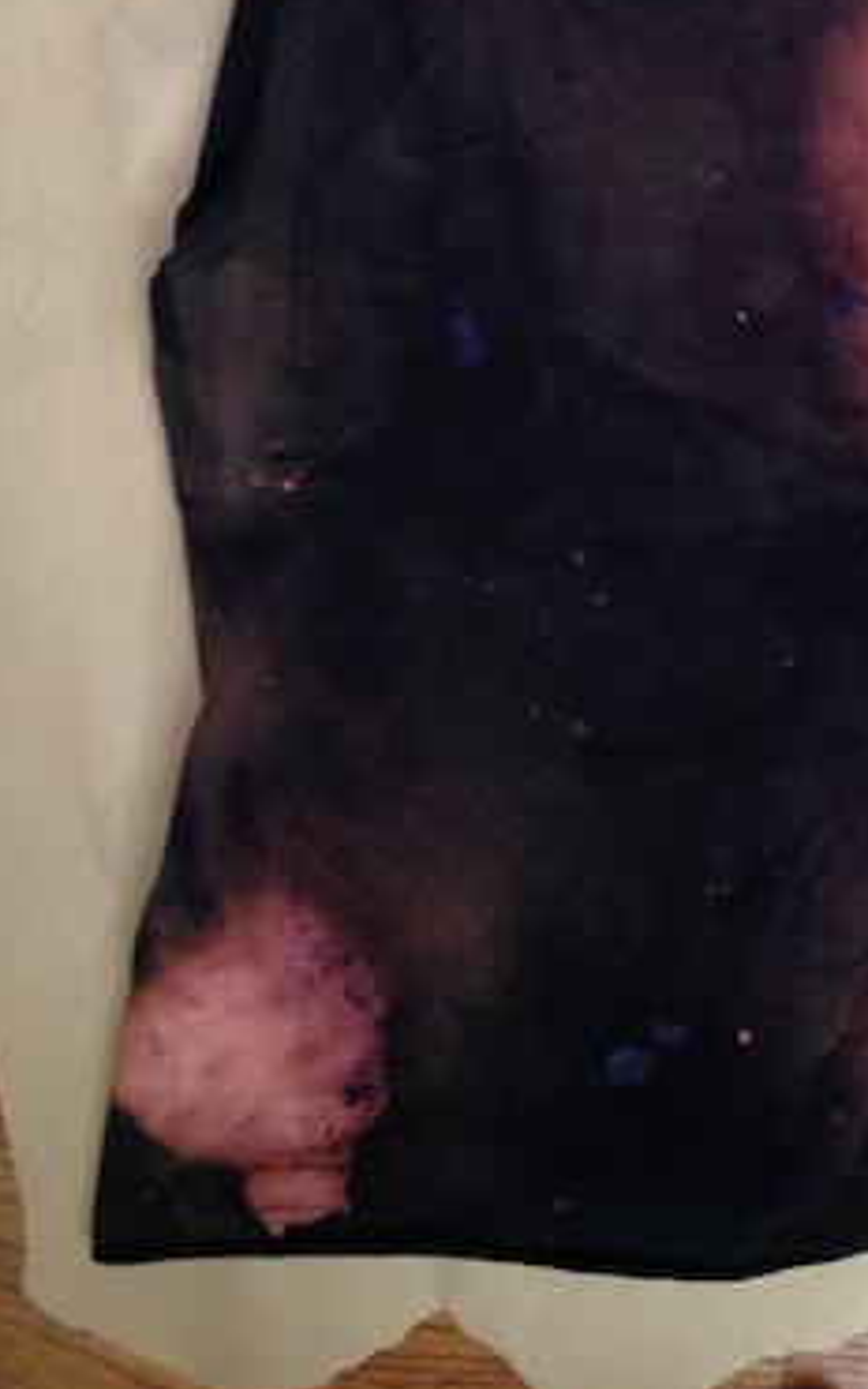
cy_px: 464
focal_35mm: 50
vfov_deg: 39.8
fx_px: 1892
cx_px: 687
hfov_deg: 25.4
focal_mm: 4.28
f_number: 2.4
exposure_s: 1/20
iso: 125
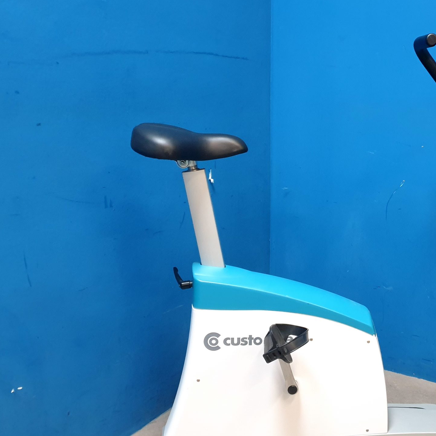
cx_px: 354
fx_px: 584
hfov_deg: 39.2
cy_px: 268
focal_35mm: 41
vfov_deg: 40.7
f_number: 1.5
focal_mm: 4.3
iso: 320
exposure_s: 1/50
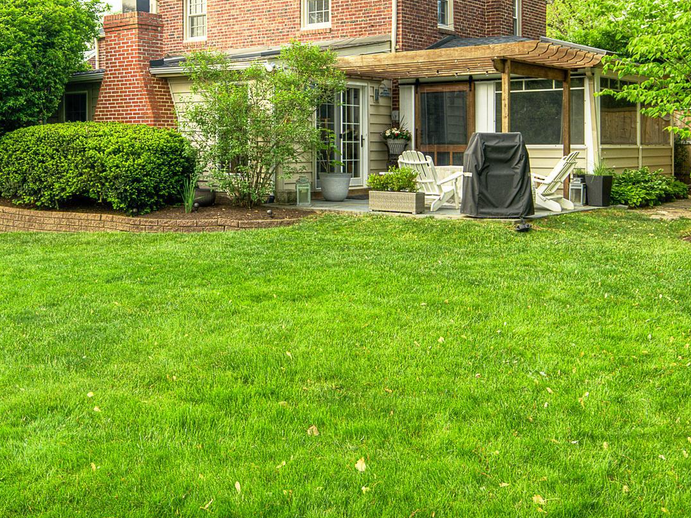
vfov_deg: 32.3
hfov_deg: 42.0
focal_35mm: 44
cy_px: 137
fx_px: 878
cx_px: 200
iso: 100
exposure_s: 1/50
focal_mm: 24
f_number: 8
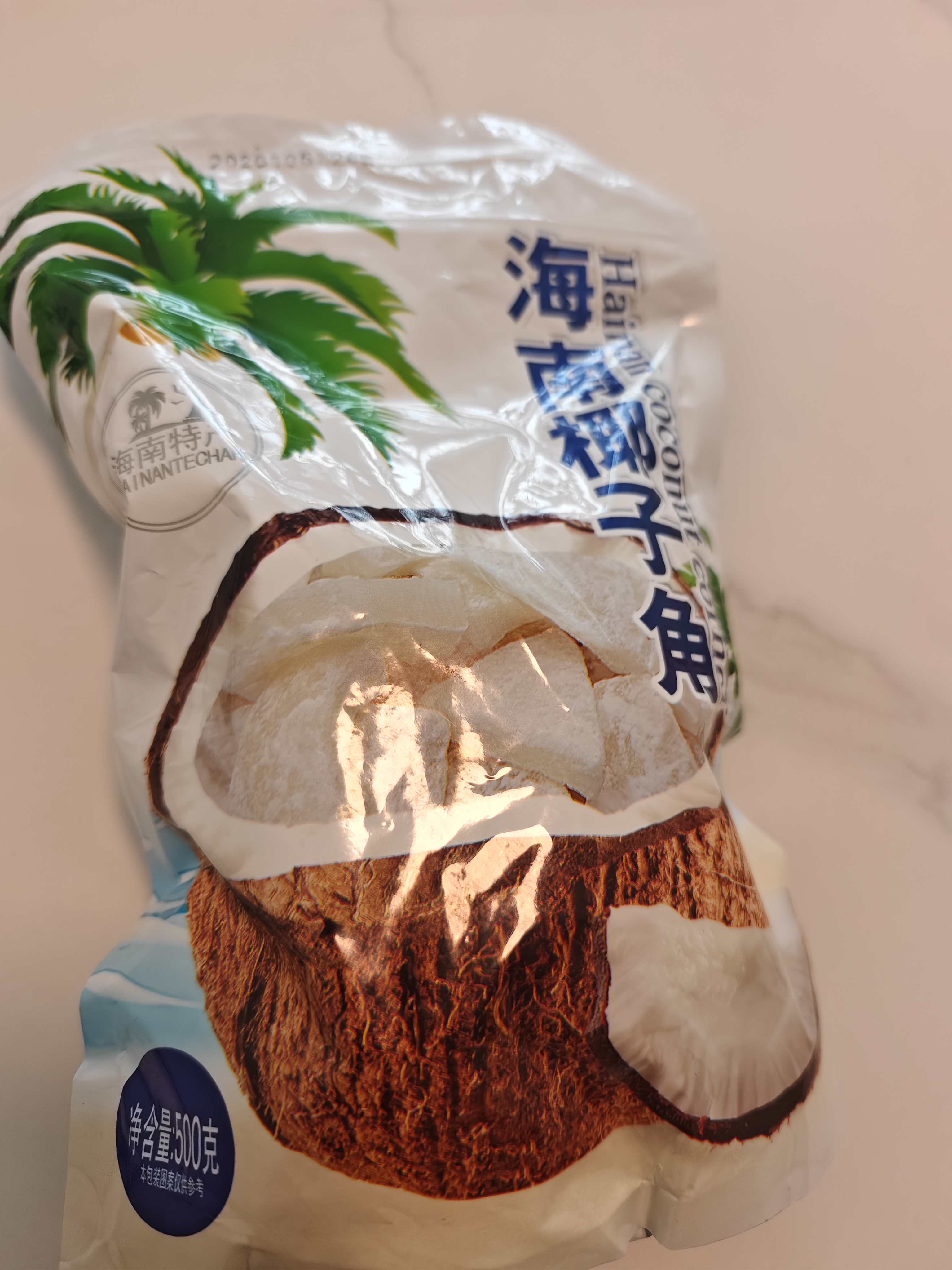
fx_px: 843
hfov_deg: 58.9
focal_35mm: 23
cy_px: 635
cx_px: 476
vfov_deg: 73.9
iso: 1812
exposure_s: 1/616
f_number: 1.68
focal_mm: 6.45
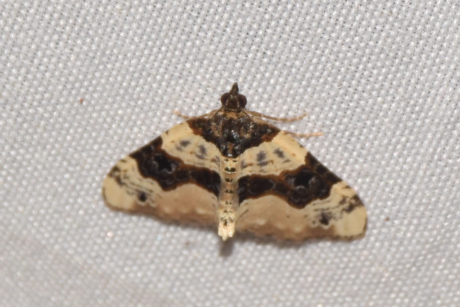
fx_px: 2686
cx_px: 230
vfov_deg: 6.6
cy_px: 154
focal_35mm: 210
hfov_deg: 9.8
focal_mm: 140
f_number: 13
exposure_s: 1/160
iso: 100
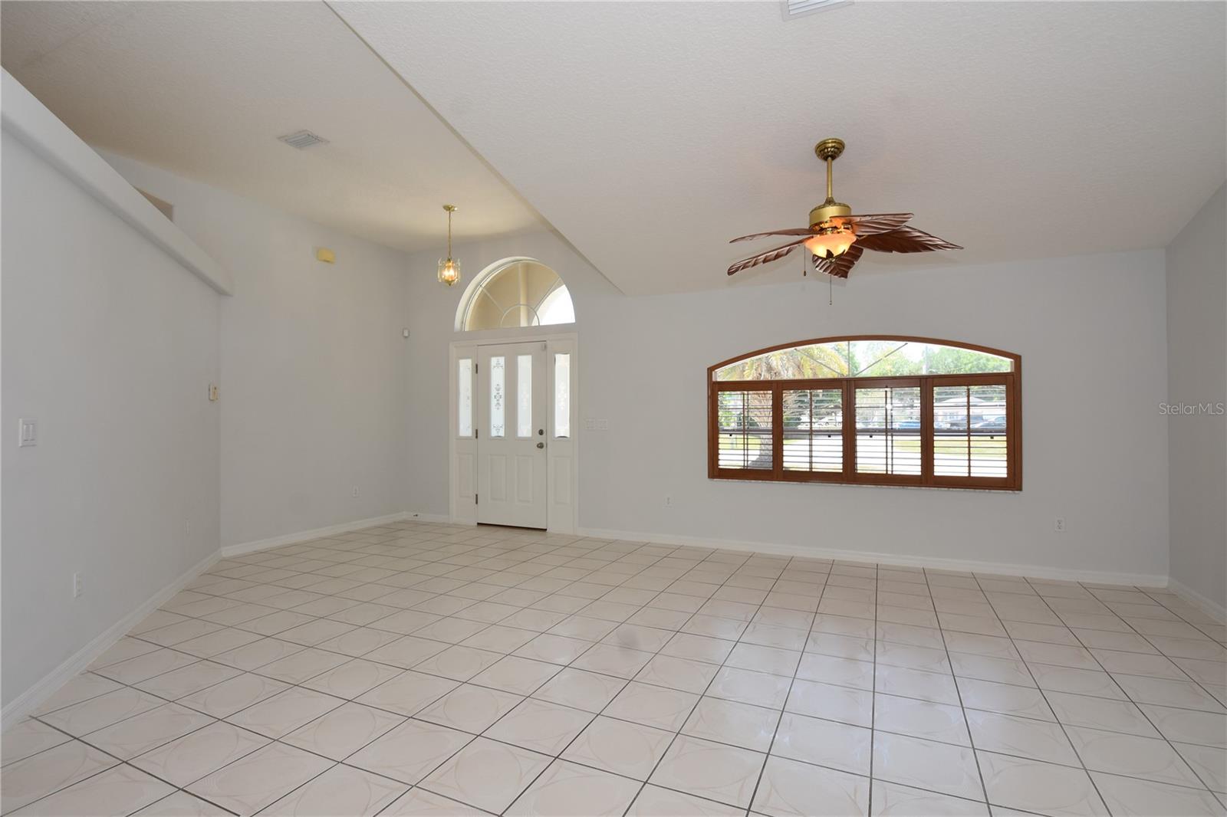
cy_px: 408
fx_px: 562
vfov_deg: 72.0
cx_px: 614
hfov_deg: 95.0
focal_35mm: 16
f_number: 5.6
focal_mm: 11
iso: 200
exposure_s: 1/125
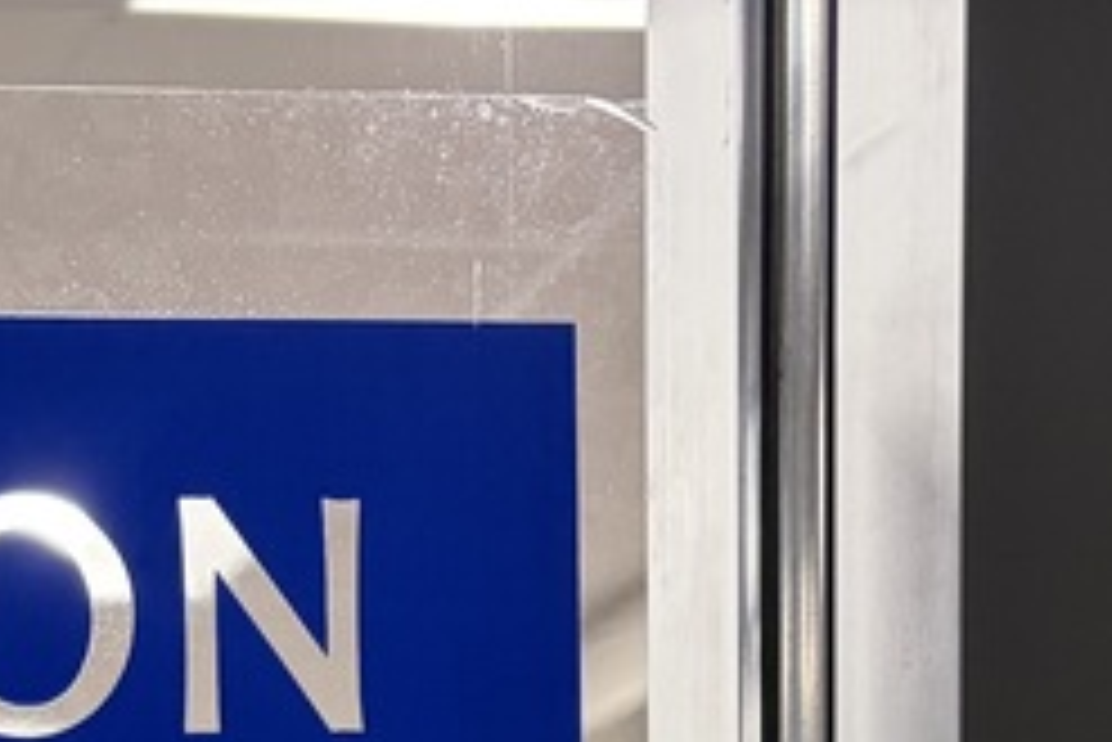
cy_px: 1722
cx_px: 27
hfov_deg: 17.9
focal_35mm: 112
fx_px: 3461
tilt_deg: -7.0
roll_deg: +1.7
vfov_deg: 10.6
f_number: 1.6
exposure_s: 1/88
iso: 125
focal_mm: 5.96
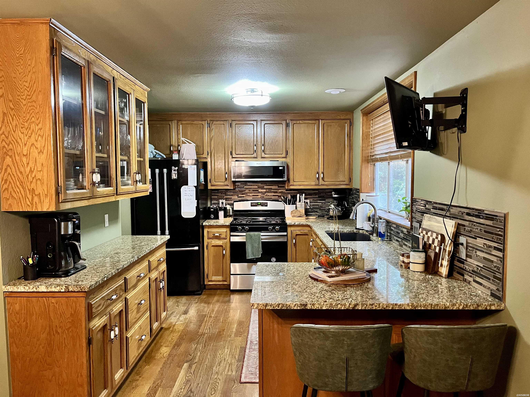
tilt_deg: -4.0
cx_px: 265
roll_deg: +0.5
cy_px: 198
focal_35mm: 26
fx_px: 398
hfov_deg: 67.3
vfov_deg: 53.1
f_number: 1.6
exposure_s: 1/40
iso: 640
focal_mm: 5.1
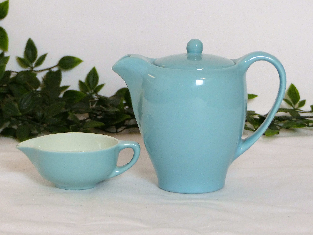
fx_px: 1492
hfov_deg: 12.0
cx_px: 156
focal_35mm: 165
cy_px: 118
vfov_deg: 9.0
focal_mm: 27
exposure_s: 1/80
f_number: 2.8
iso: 400
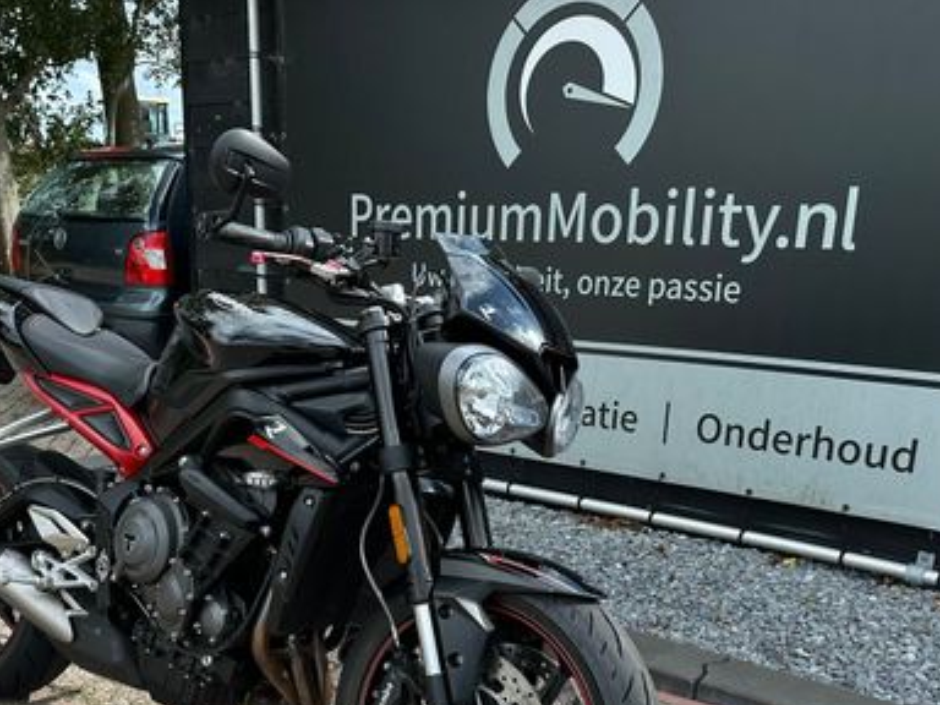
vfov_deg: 34.6
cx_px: 345
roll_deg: +0.5
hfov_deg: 46.3
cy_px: 583
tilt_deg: -19.8
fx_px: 1086
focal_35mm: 40
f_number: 1.78
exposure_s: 1/1393
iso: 80
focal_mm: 6.86
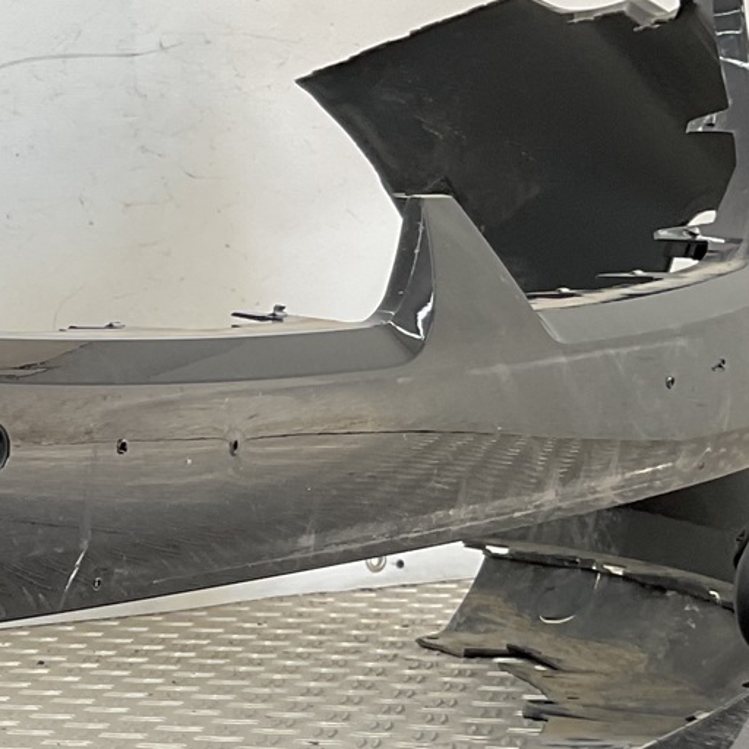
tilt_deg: -7.7
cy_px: 614
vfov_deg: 17.1
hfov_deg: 15.3
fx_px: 2472
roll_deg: +1.0
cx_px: -528
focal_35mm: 101
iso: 20
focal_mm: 3
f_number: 1.8
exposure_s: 1/100
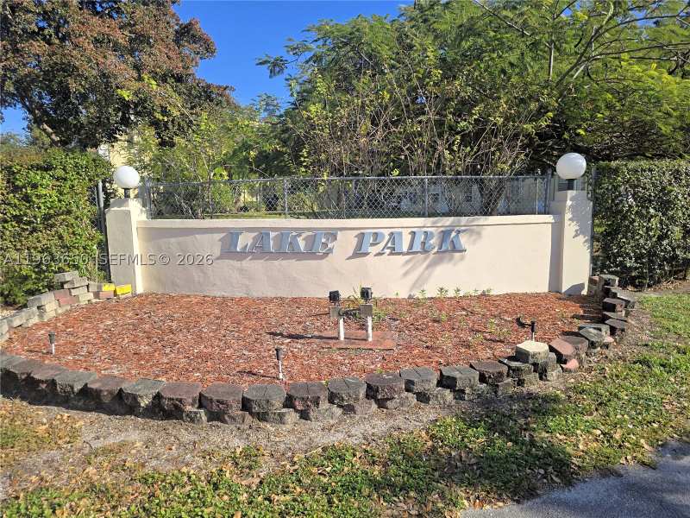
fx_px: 458
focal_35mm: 23
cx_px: 345
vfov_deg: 58.9
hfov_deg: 73.9
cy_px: 259
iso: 12
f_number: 1.7
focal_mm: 6.3
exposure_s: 1/599
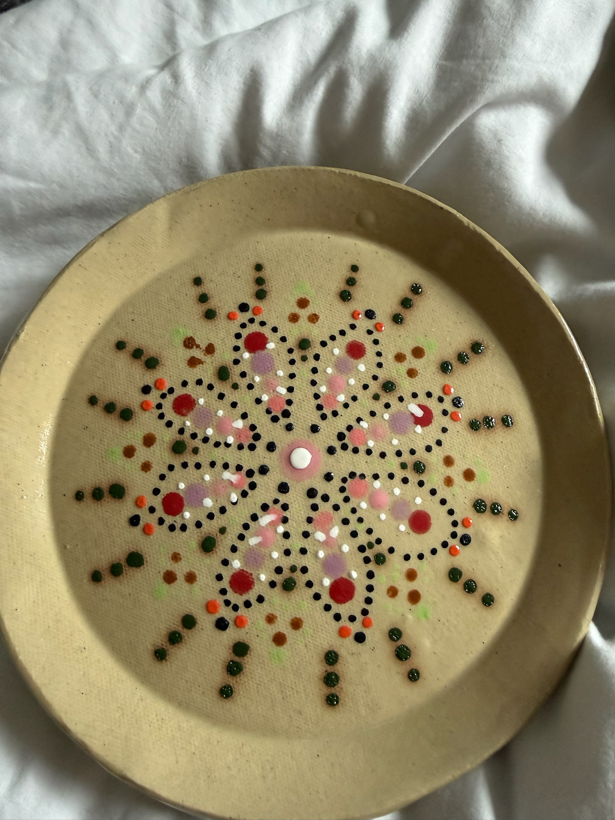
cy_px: 410
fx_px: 569
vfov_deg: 71.6
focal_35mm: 24
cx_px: 308
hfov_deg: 56.8
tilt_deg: -69.9
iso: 320
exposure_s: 1/60
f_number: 2.2
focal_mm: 2.22
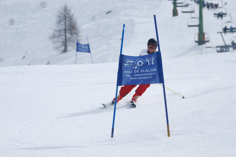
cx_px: 118
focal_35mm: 204
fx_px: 1334
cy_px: 79
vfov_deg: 6.8
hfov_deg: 10.1
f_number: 5
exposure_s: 1/1250
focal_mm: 135
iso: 100
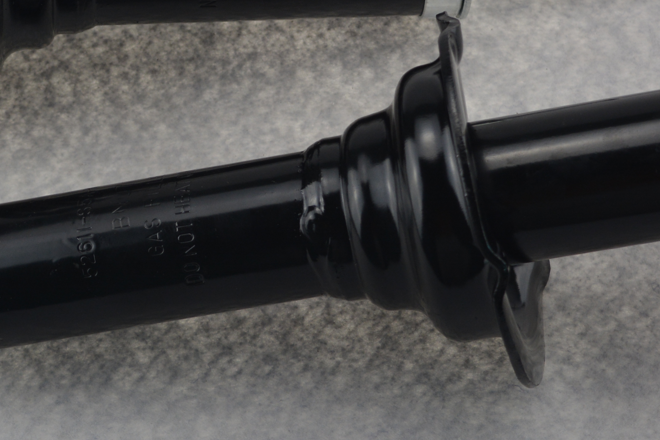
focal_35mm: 147
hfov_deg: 14.0
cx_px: 251
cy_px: 22
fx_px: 2695
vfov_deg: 9.3
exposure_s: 1/125
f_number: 5.6
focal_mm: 40
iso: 320
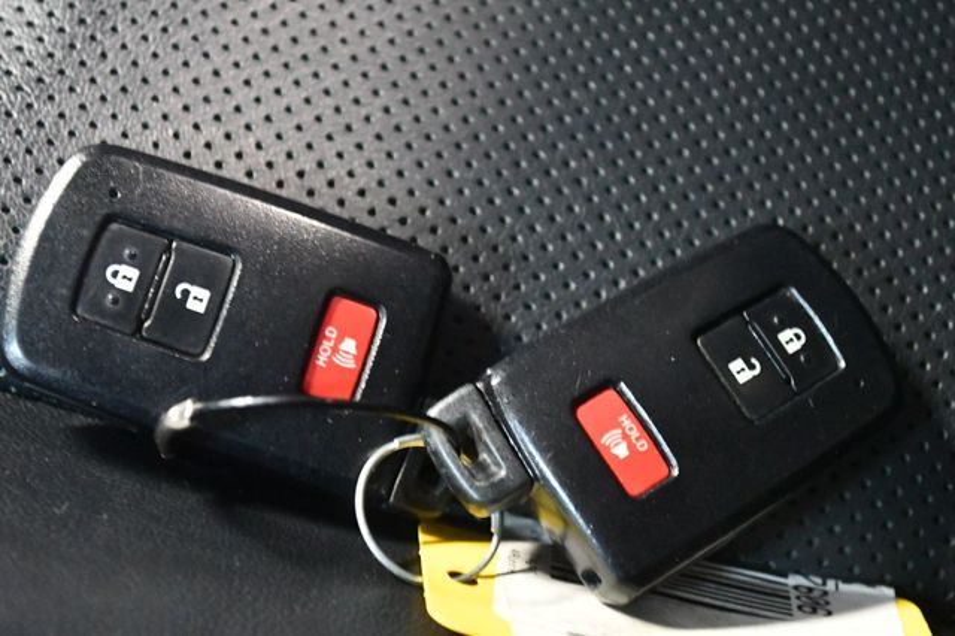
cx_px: 478
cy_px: 318
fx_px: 1909
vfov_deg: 18.9
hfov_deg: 28.1
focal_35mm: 72
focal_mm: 48
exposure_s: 1/20
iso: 12800
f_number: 5.6
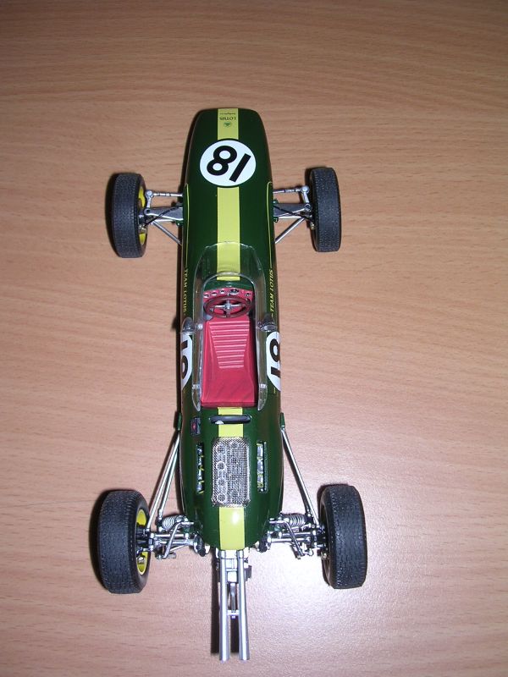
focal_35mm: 38
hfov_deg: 37.7
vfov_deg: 49.0
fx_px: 744
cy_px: 338
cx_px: 254
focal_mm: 5.8
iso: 100
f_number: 2.8
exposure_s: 1/60.1
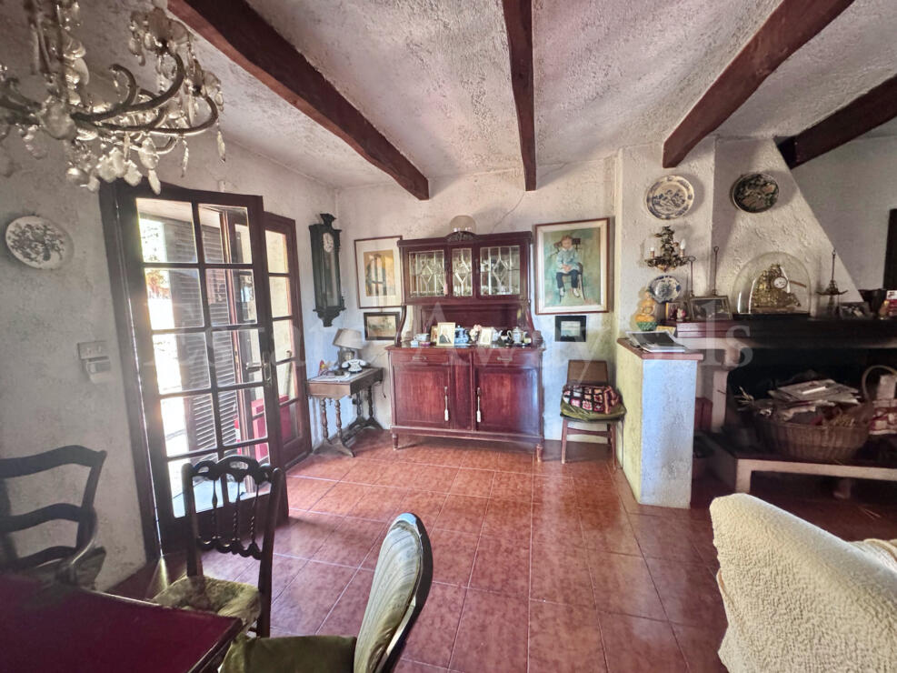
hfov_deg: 102.1
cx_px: 448
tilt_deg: -4.9
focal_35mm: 14
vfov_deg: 85.7
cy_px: 336
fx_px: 363
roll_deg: +1.6
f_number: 2.2
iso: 1000
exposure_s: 1/60
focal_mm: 2.22
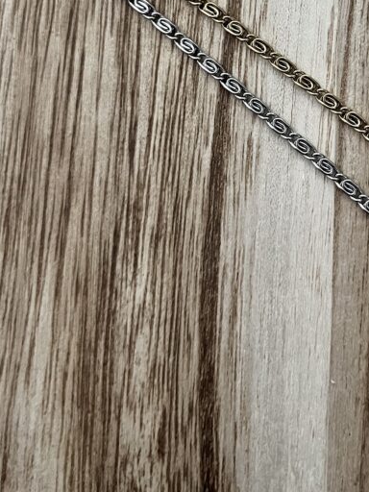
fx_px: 739
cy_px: 62
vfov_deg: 35.0
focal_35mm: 52
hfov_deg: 27.4
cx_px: 306
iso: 500
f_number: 1.6
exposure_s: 1/60
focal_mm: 5.1
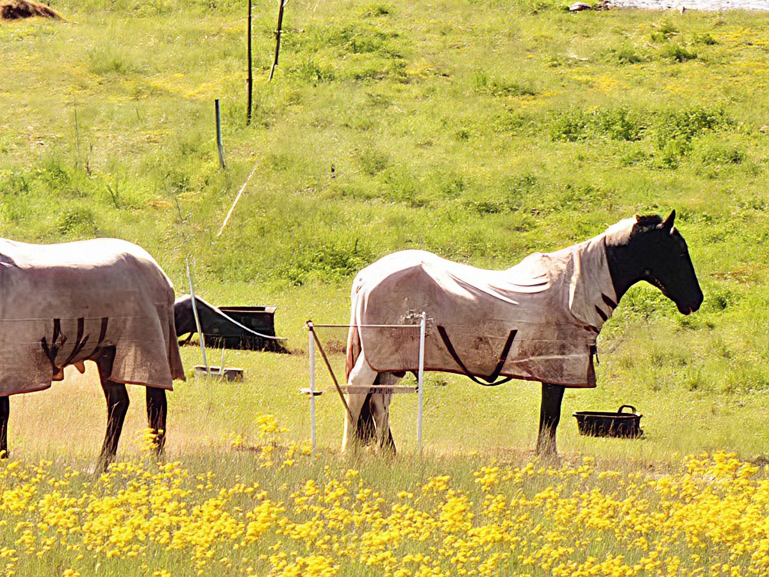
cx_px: 384
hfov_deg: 1.8
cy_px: 288
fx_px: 24992
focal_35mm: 1125
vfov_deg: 1.3
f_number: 2.4
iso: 50
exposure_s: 1/320
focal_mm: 8.67
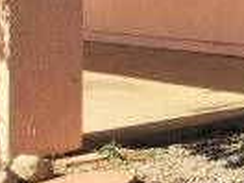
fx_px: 994
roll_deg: -0.2
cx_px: 420
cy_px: -107
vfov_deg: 10.1
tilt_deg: +3.7
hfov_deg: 12.9
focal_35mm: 141
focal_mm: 4.15
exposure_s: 1/1276
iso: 32
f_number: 2.2
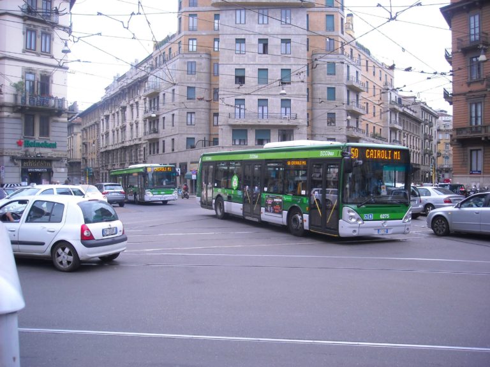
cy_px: 184
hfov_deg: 52.6
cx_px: 245
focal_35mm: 35
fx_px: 495
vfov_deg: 40.7
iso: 64
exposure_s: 1/337
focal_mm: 5.7
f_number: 2.8
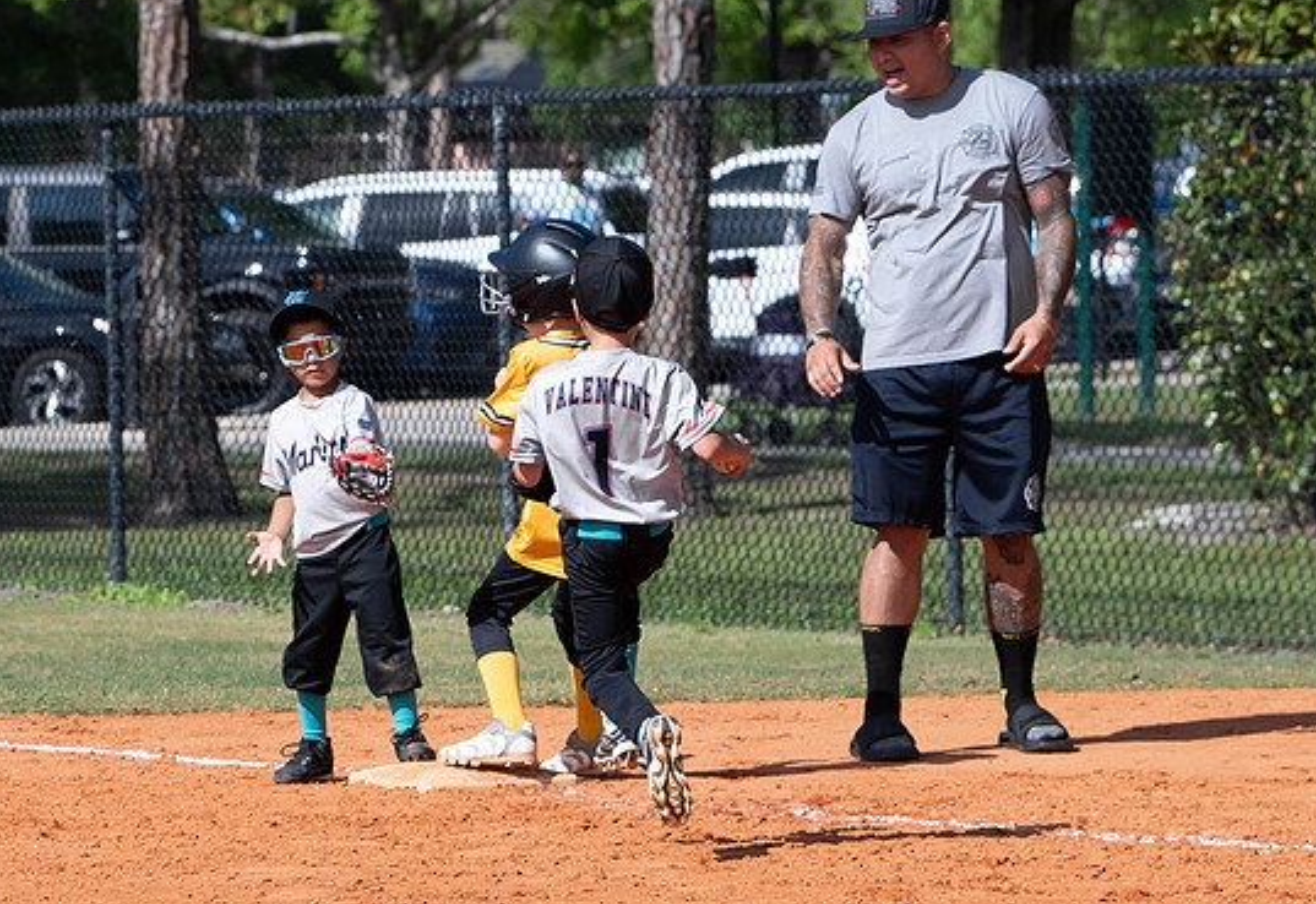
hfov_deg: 6.4
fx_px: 11846
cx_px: 371
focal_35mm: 321
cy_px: 592
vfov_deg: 4.4
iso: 250
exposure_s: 1/1000
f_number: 6.3
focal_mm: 122
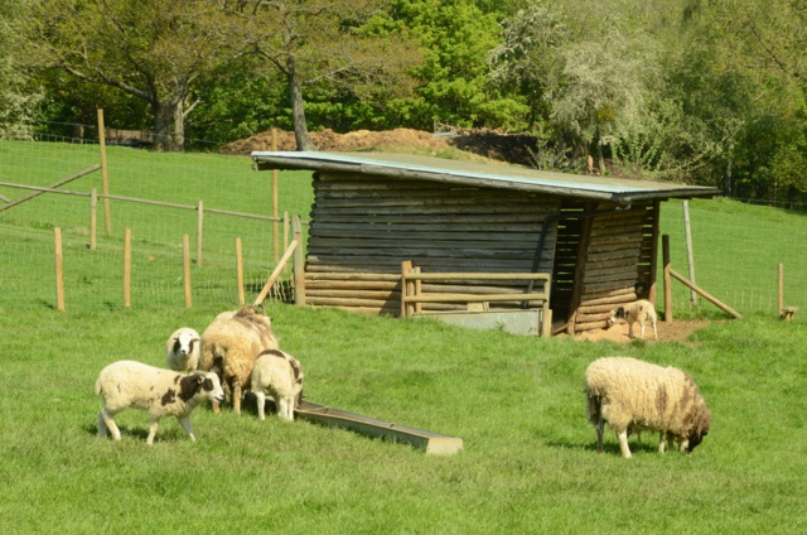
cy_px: 268
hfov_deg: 22.0
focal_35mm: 93
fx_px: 2081
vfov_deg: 14.6
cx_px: 404
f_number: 13
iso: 900
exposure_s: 1/640
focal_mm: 62
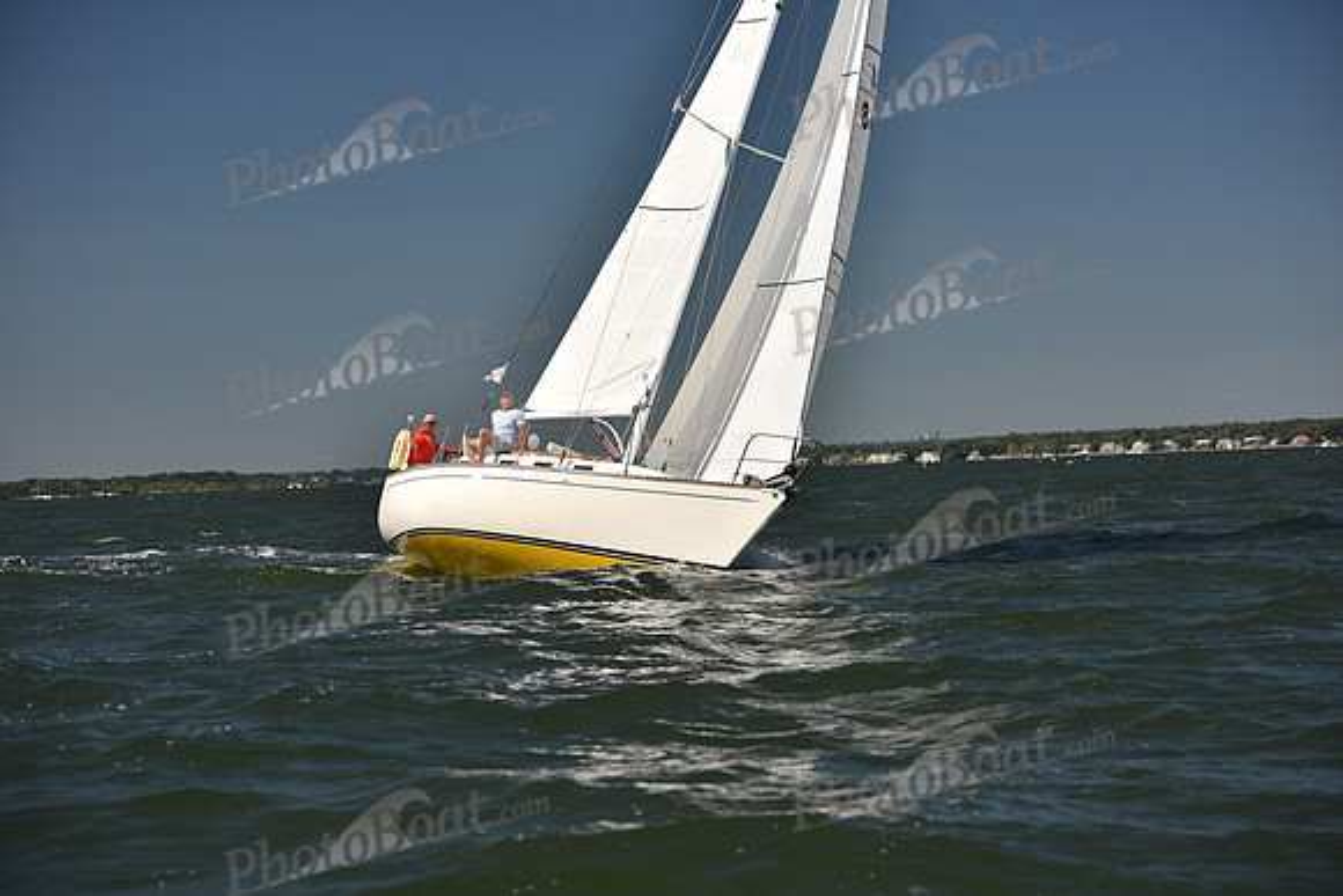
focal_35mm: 92
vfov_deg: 14.9
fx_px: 3433
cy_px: 448
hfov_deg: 22.1
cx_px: 672
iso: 250
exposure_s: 1/1250
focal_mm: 92
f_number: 4.5
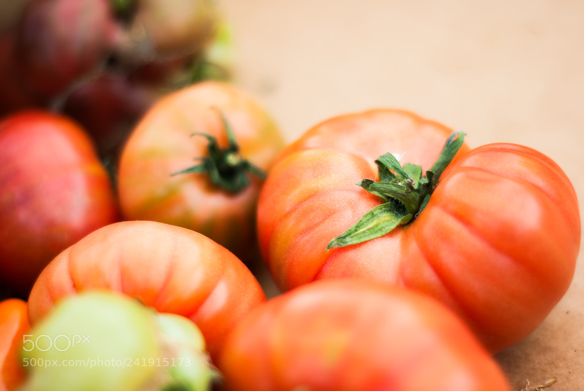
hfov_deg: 27.0
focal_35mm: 75
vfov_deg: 18.2
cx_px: 292
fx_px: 1218
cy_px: 196
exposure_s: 1/400
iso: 100
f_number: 1.8
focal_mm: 50
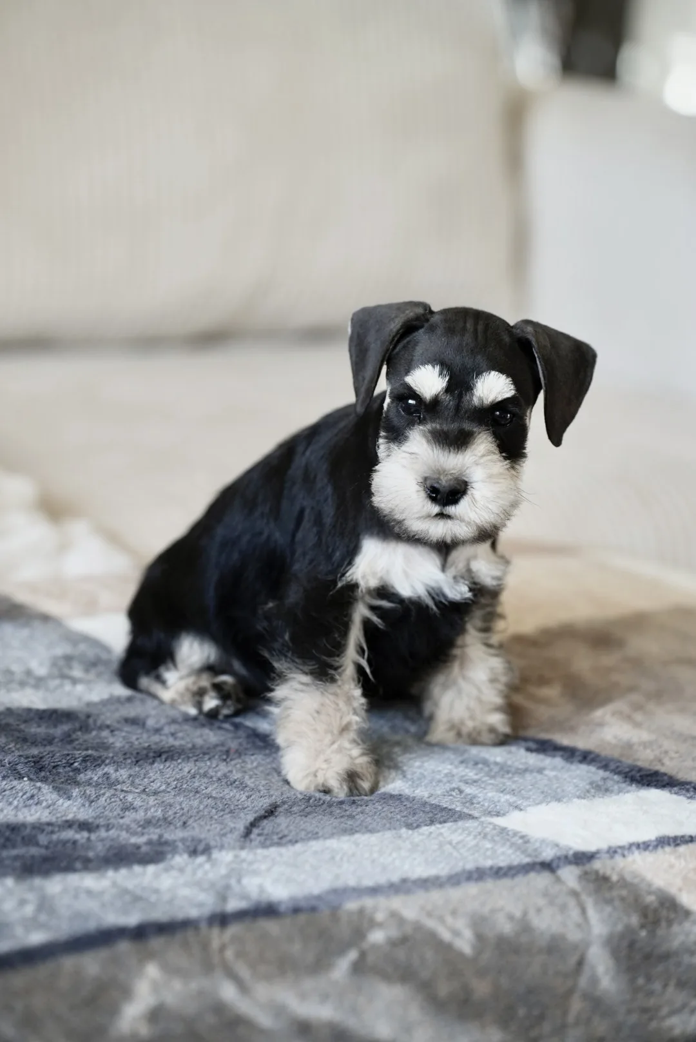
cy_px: 521
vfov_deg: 16.2
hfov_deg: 10.9
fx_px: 3647
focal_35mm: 126
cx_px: 348
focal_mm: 126
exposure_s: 1/160
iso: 500
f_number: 4
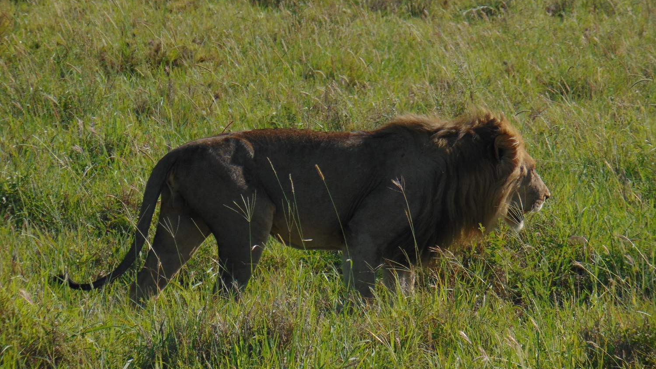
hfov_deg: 6.4
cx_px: 328
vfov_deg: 3.6
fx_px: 5826
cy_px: 137
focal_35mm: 335
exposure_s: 1/1000
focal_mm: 55.1
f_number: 4.2
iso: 80
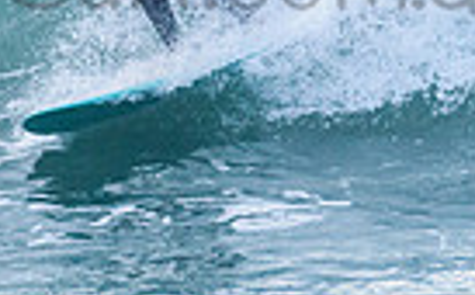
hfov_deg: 1.0
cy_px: -71
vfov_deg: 0.6
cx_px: 163
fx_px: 28086
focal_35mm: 2174
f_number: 5.6
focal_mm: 500
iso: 1600
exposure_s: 1/2000
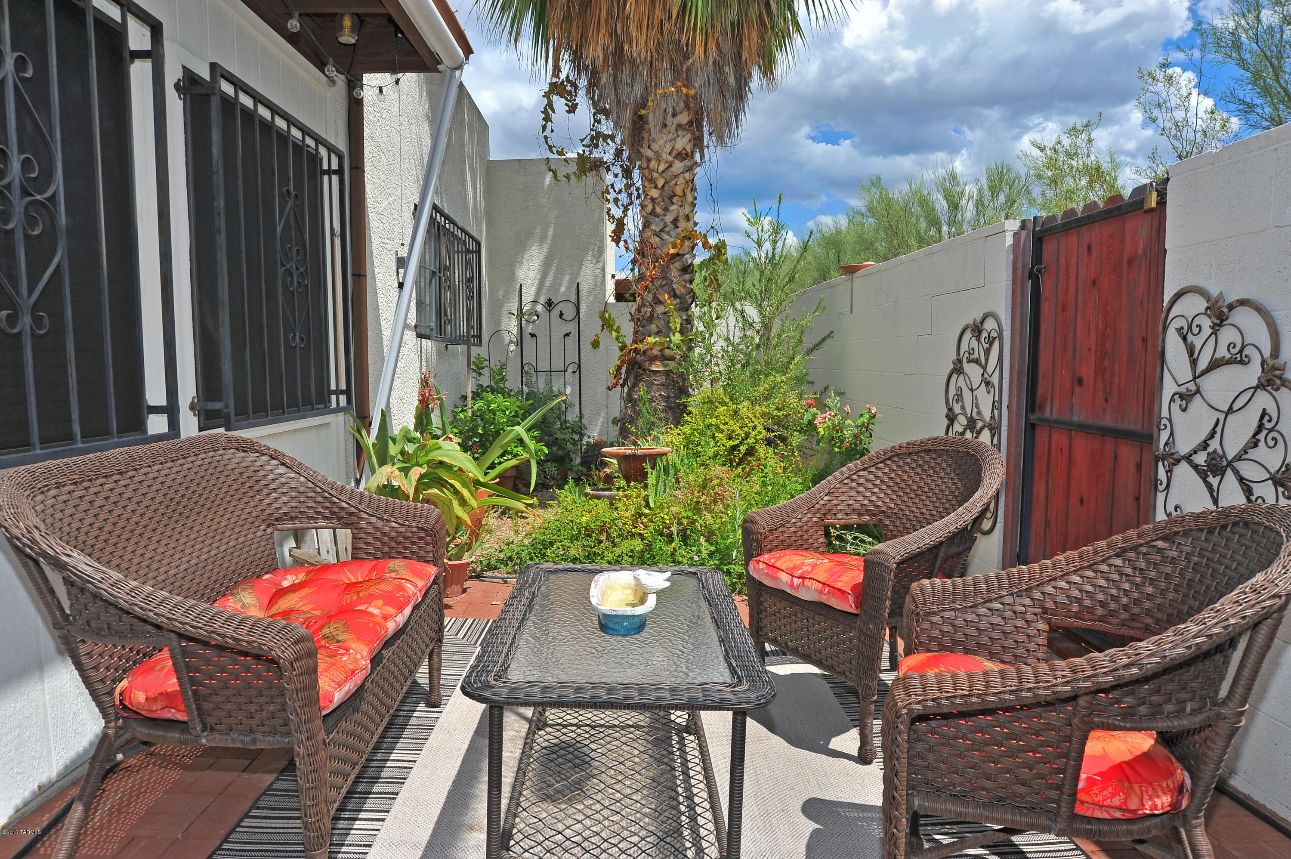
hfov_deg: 73.8
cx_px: 646
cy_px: 430
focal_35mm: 24
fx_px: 860
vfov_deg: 53.1
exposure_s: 1/320
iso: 320
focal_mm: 24
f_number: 14
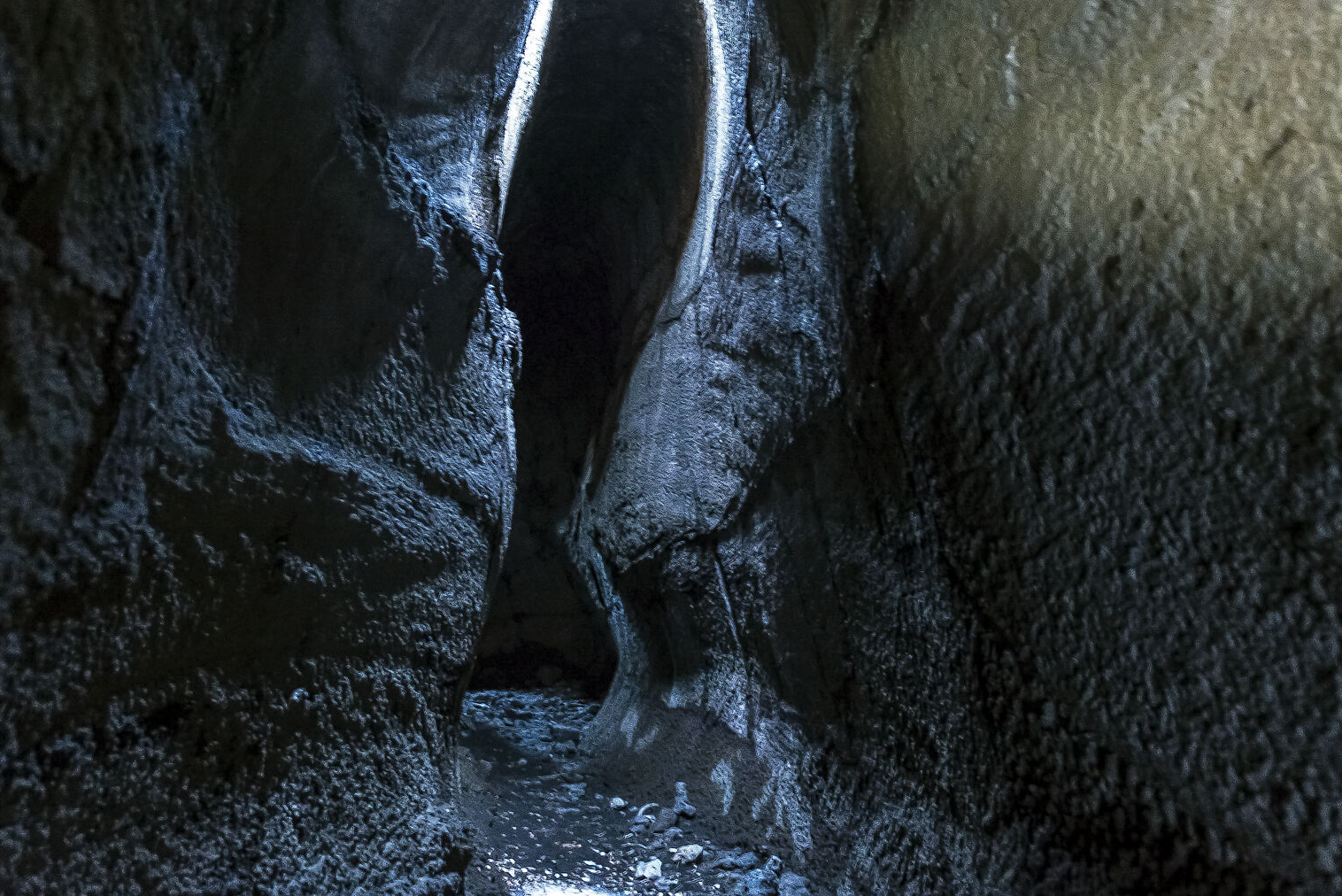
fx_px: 1417
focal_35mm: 38
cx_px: 691
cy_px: 279
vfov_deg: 34.7
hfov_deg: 50.7
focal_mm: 24
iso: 2000
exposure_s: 1/3
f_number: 2.8
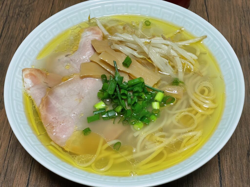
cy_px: 94
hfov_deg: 36.8
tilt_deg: -54.6
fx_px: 376
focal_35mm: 52
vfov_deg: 28.0
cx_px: 125
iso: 125
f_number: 2
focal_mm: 6
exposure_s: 1/50
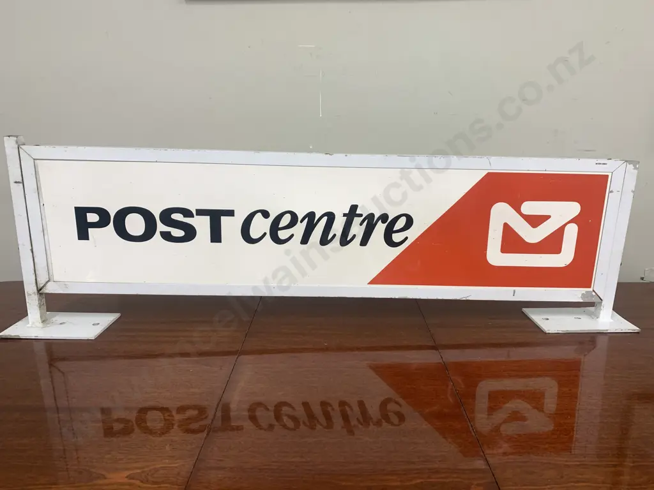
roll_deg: -0.2
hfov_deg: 67.3
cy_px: 245
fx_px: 491
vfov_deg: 53.1
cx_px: 327
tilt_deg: -16.0
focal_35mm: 26
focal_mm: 4.25
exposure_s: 1/100
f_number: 1.8
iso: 80
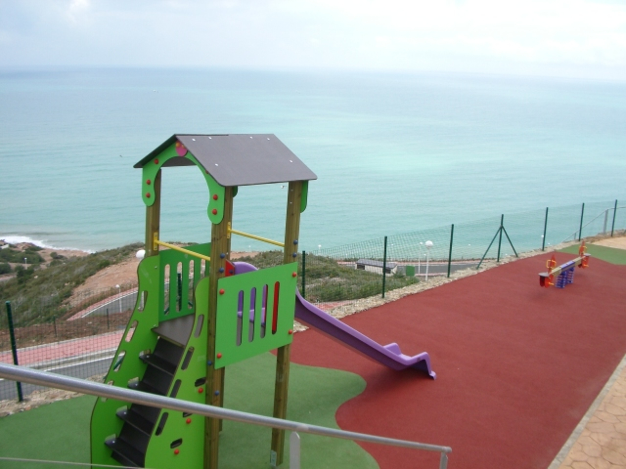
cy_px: 234
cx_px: 313
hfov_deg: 52.6
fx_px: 633
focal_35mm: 35
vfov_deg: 40.7
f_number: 4.3
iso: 80
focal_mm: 5.8
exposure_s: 1/400
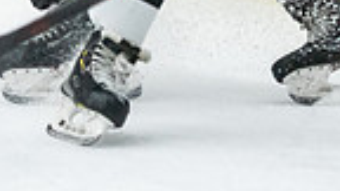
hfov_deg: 2.6
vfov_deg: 1.5
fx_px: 7447
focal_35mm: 826
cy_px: -317
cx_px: 35
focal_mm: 102
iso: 2200
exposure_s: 1/640
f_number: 2.8
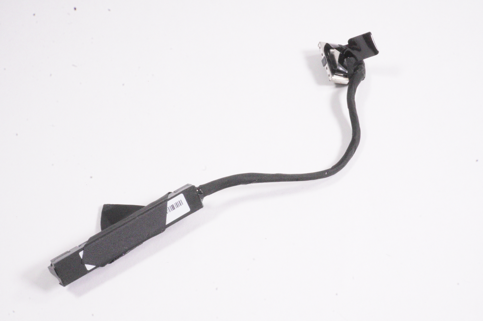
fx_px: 844
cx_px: 242
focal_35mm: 63
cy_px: 160
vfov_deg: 21.5
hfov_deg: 31.9
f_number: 32
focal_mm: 42
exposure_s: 1/160
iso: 12800
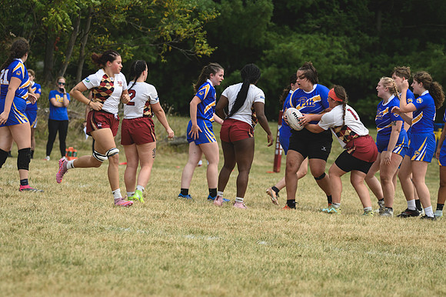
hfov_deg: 5.3
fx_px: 4829
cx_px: 223
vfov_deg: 3.5
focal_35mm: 390
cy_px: 148
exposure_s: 1/1000
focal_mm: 260
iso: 220
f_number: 5.6
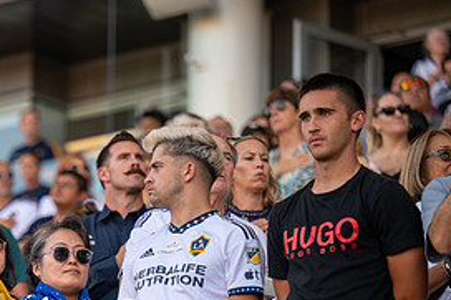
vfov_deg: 4.6
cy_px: 302
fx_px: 3743
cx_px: 3
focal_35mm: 299
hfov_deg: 6.9
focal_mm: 140
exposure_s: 1/1000
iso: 320
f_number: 2.8
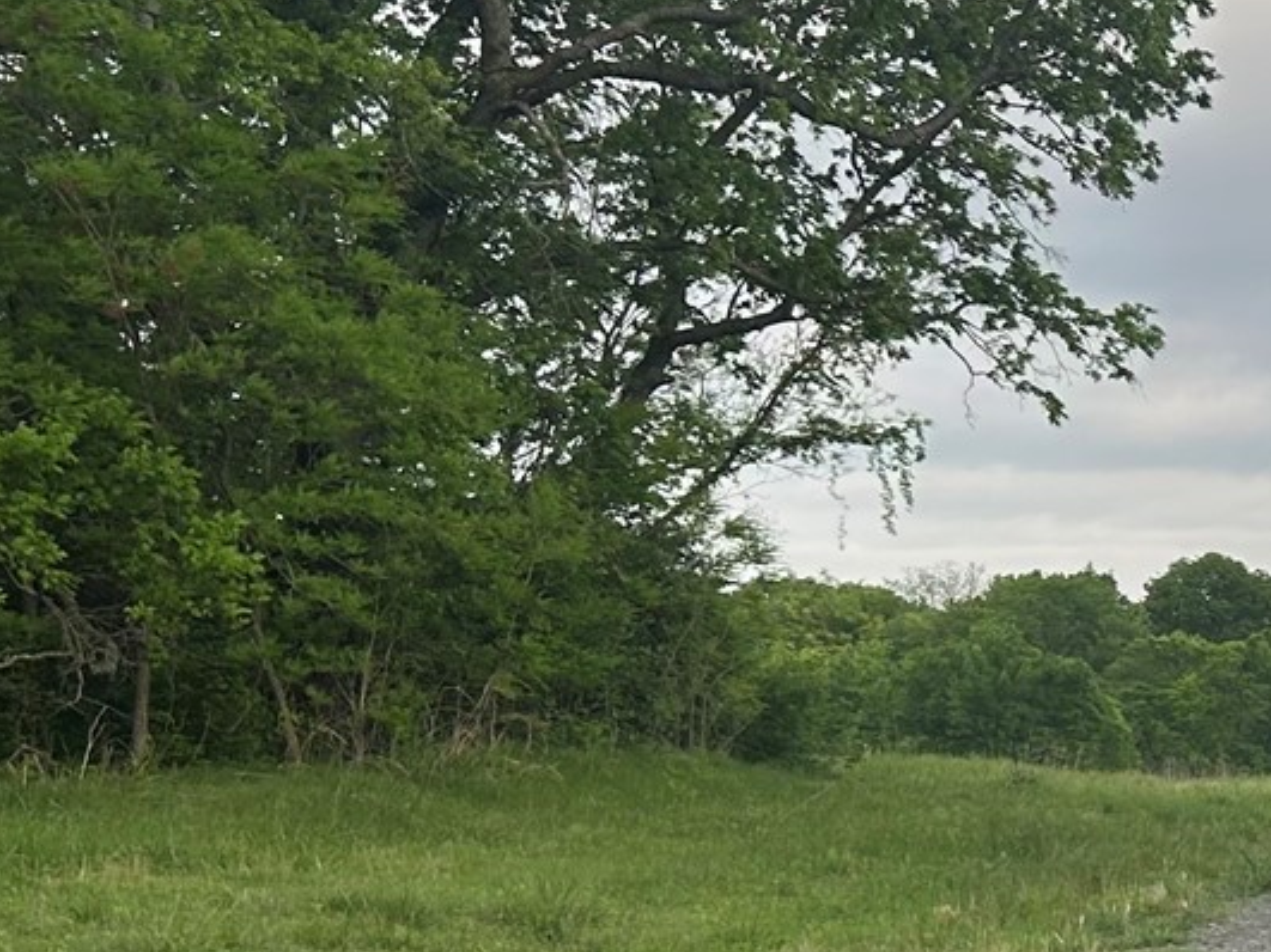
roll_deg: +1.2
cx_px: 1901
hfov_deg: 18.5
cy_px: 885
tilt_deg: -4.3
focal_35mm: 94
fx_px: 3451
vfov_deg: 15.5
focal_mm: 5.7
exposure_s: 1/873
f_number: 1.5
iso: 50
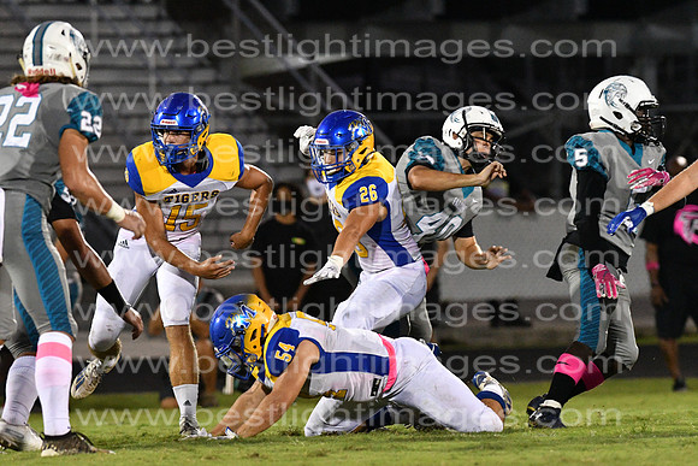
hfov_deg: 4.6
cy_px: 233
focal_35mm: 450
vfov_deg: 3.1
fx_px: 8727
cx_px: 349
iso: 8000
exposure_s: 1/800
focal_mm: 300
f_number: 4.5
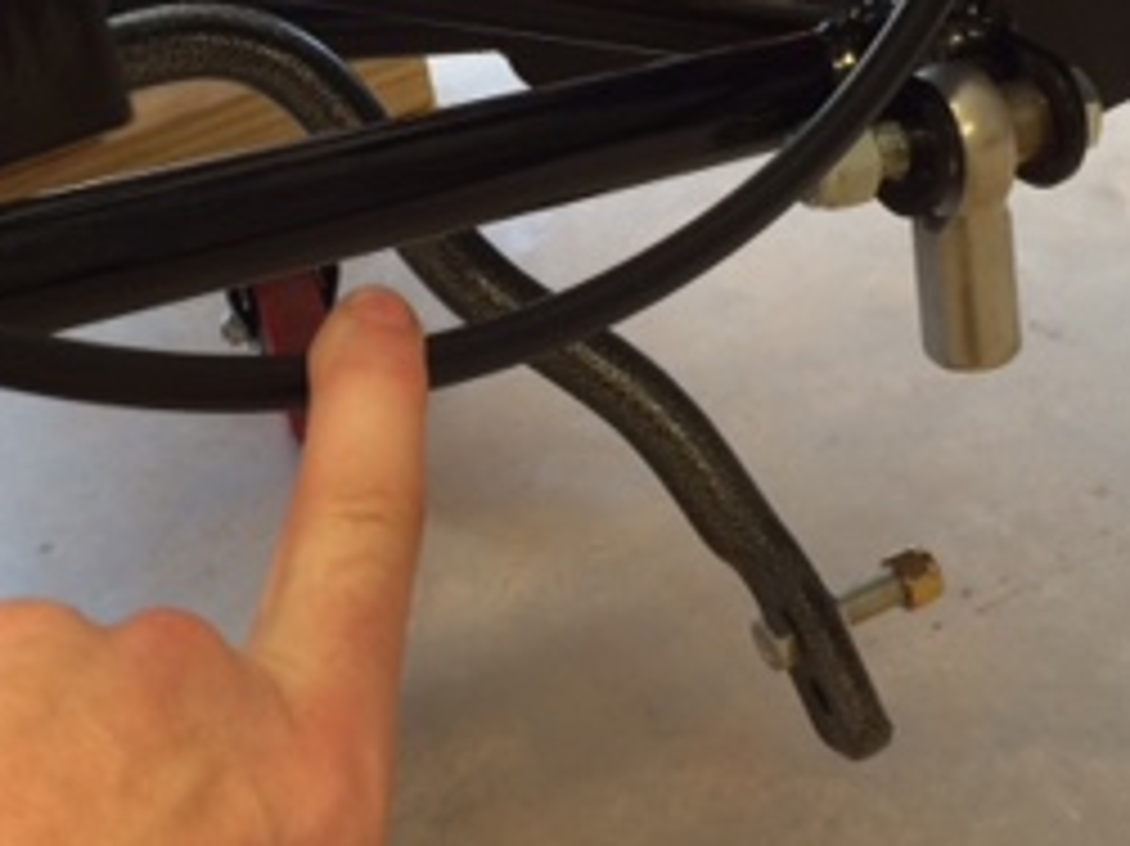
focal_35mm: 74
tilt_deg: -23.3
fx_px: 2414
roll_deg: +14.2
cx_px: 365
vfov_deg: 19.5
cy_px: 68
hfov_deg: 26.2
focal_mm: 4.15
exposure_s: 1/30
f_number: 2.2
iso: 64
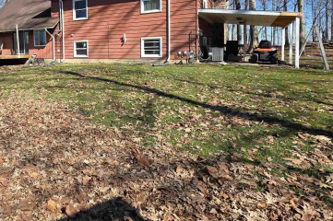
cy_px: 65
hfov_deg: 67.2
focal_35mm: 25
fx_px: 231
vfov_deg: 49.8
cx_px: 84
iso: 40
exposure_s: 1/1276
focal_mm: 2.2
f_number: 1.9
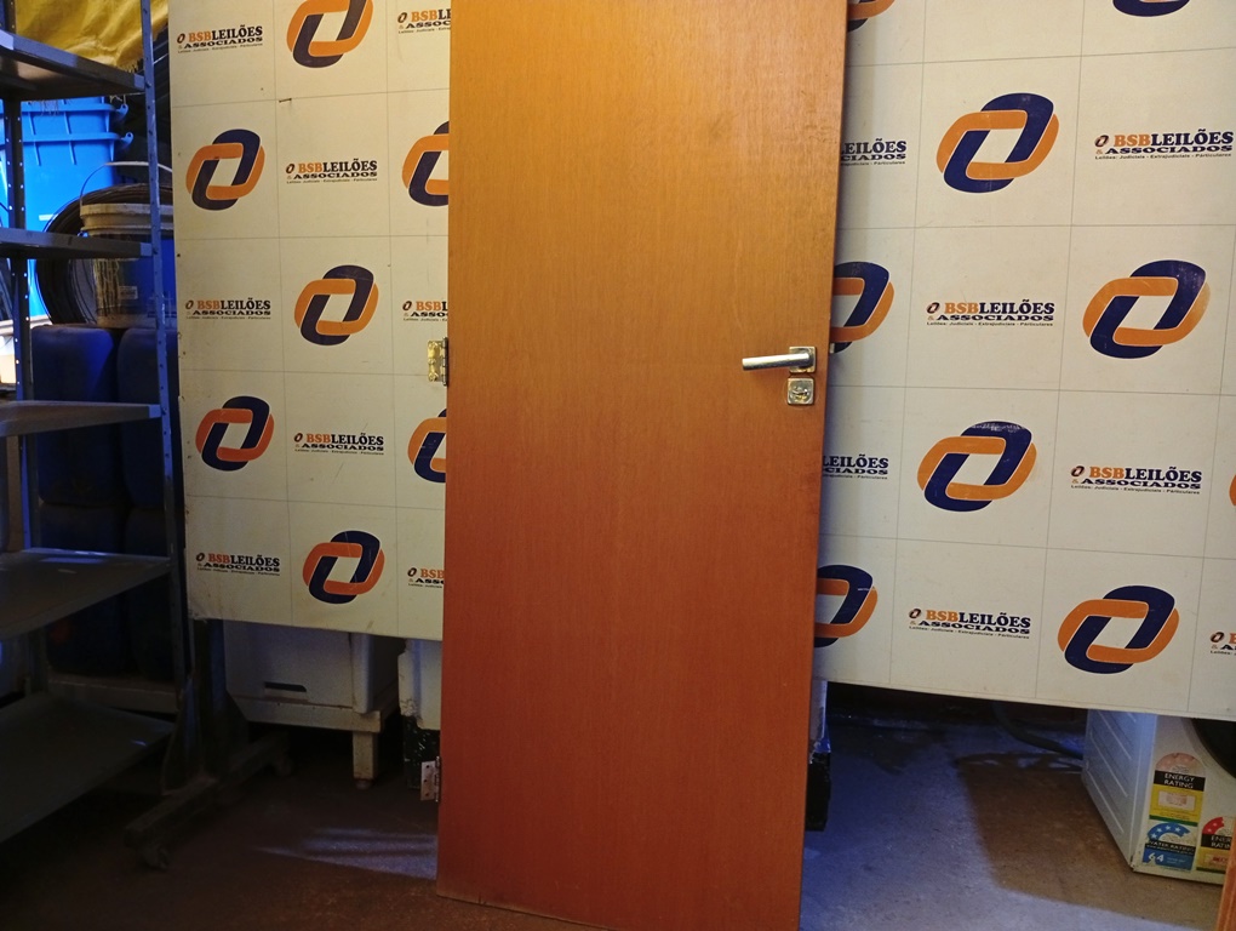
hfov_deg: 65.2
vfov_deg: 51.5
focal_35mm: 27
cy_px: 466
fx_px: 965
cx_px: 618
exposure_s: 1/20
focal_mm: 3.98
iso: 688
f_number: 1.8
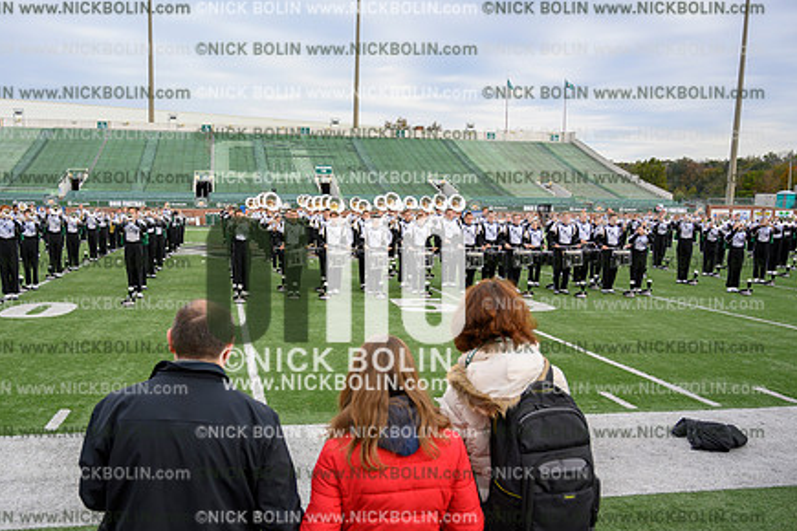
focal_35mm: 32
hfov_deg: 58.4
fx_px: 708
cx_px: 335
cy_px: 305
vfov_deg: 41.0
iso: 125
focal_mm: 24
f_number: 4
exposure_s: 1/320
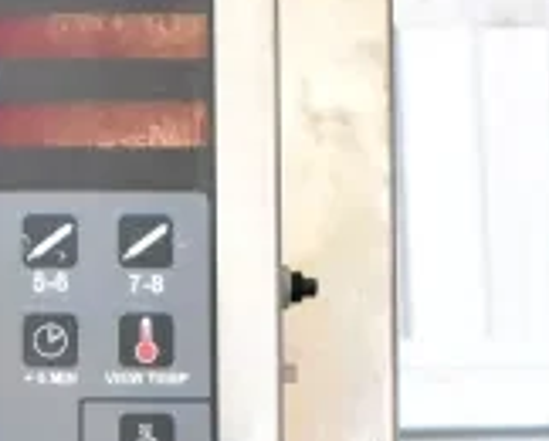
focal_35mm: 143
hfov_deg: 13.4
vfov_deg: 9.9
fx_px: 2326
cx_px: 88
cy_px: 918
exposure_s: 1/200
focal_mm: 18
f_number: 7.1
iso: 6400
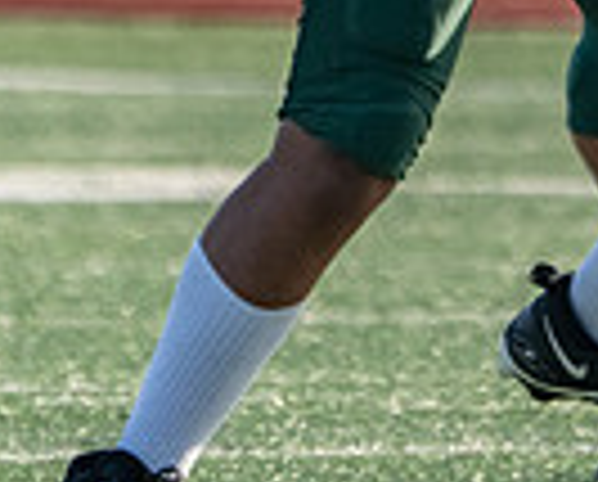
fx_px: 47856
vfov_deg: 0.6
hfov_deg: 0.7
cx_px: 823
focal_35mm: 2698
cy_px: -512
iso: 800
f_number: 8
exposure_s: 1/1250
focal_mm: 493
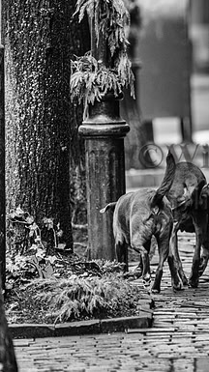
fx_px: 7177
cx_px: 272
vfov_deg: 3.0
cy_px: 186
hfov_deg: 1.7
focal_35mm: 727
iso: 800
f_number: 5.6
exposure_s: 1/400
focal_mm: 460
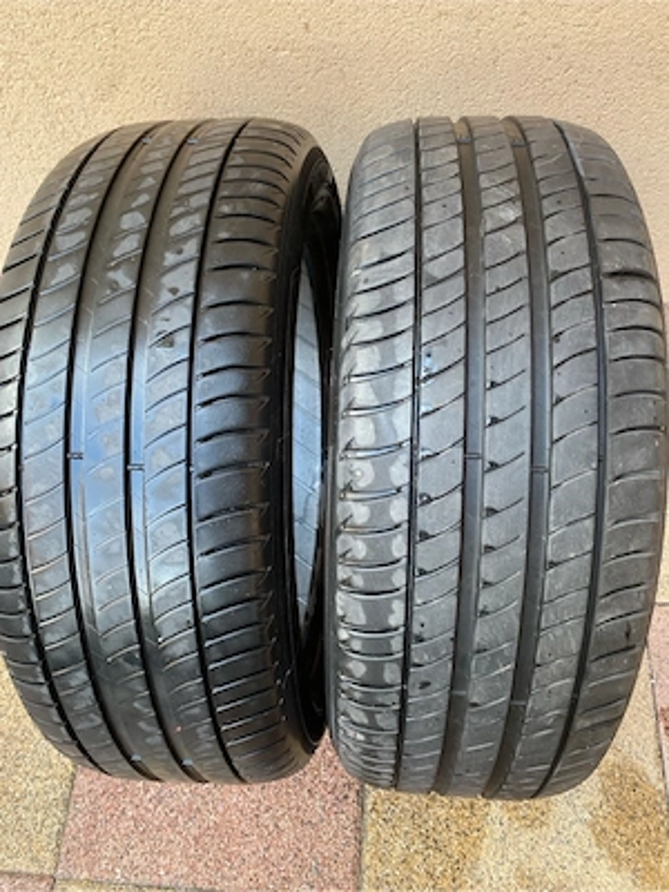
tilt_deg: -63.7
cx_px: 334
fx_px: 670
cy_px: 446
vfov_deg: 67.3
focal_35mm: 26
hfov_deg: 53.1
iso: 125
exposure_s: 1/69
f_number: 1.8
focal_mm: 4.25
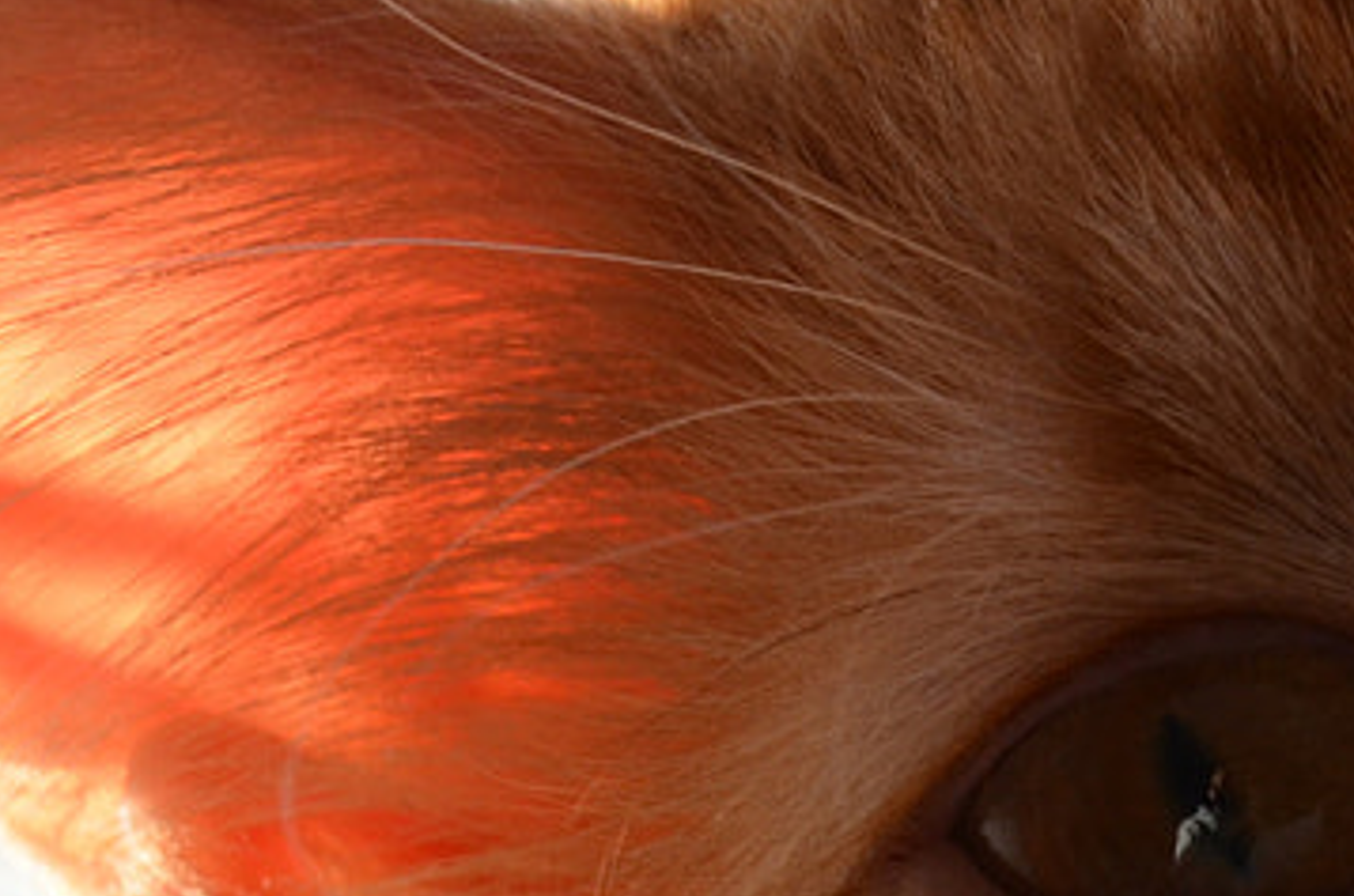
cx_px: 2224
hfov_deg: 4.7
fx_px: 16333
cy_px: 85
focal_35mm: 435
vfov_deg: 3.1
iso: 400
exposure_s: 1/125
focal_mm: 65
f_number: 8
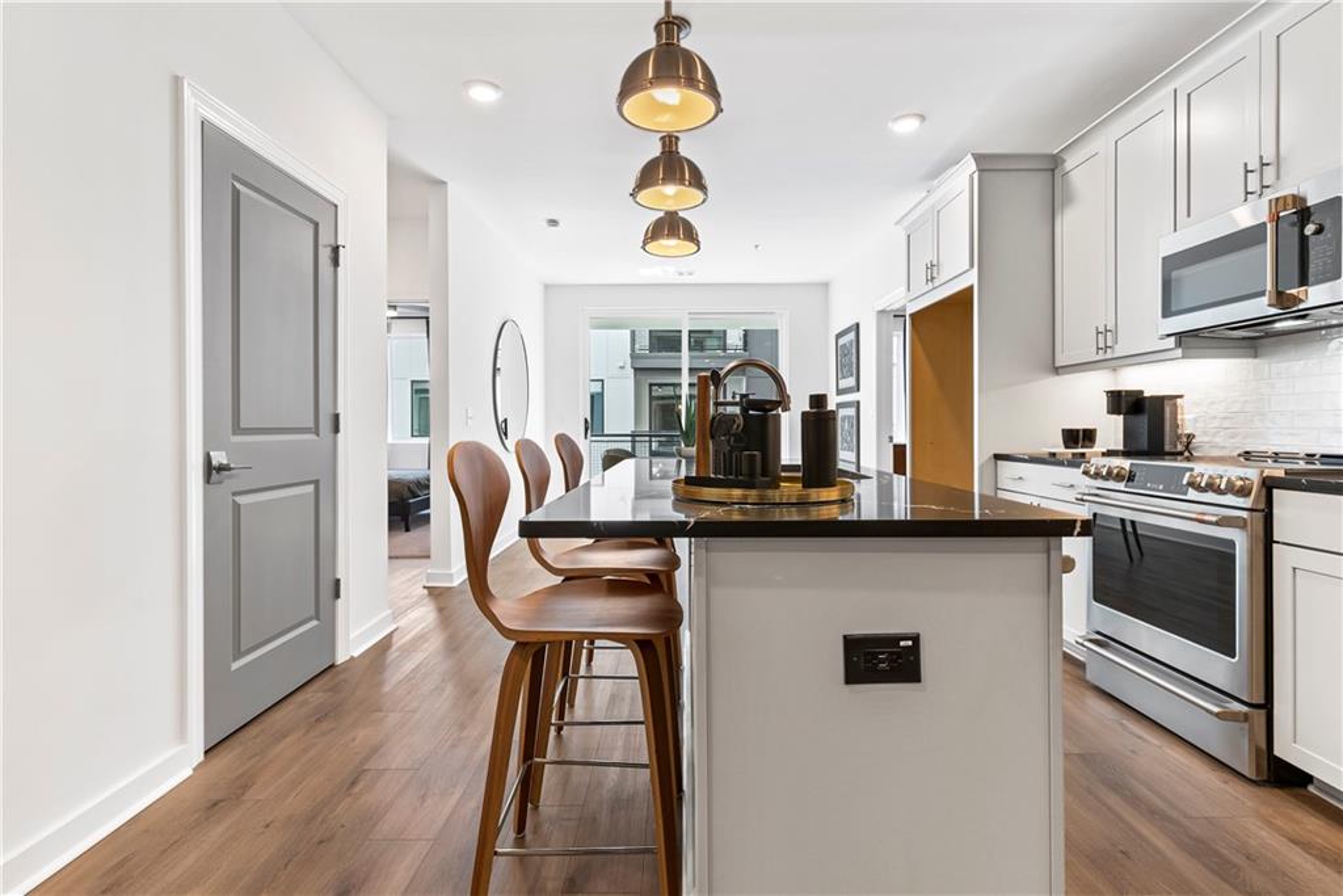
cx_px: 672
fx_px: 634
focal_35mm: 17
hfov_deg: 93.3
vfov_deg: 70.5
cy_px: 448
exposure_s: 1/6
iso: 250
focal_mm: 17
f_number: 8
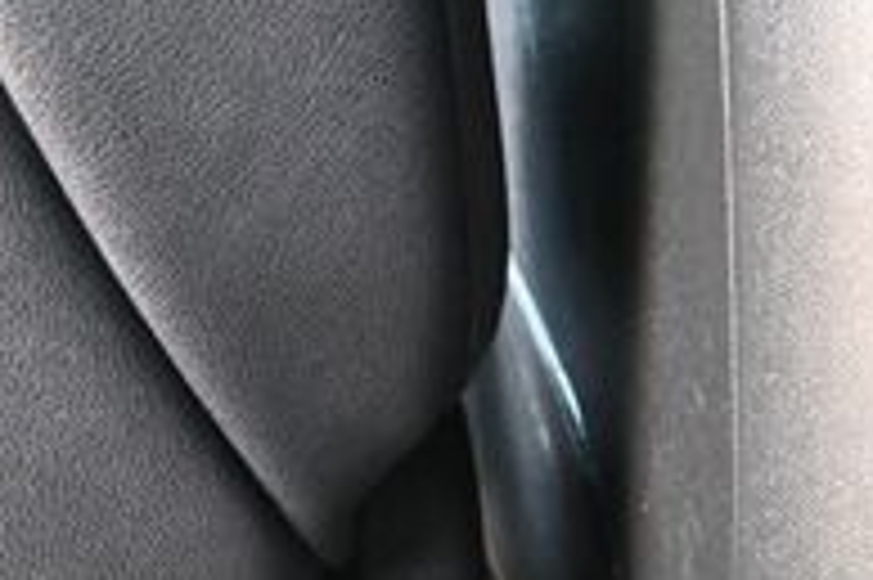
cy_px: 364
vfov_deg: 13.8
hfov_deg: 18.2
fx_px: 2399
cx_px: 1332
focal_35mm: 99
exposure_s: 1/60
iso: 4500
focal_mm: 20
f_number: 3.8
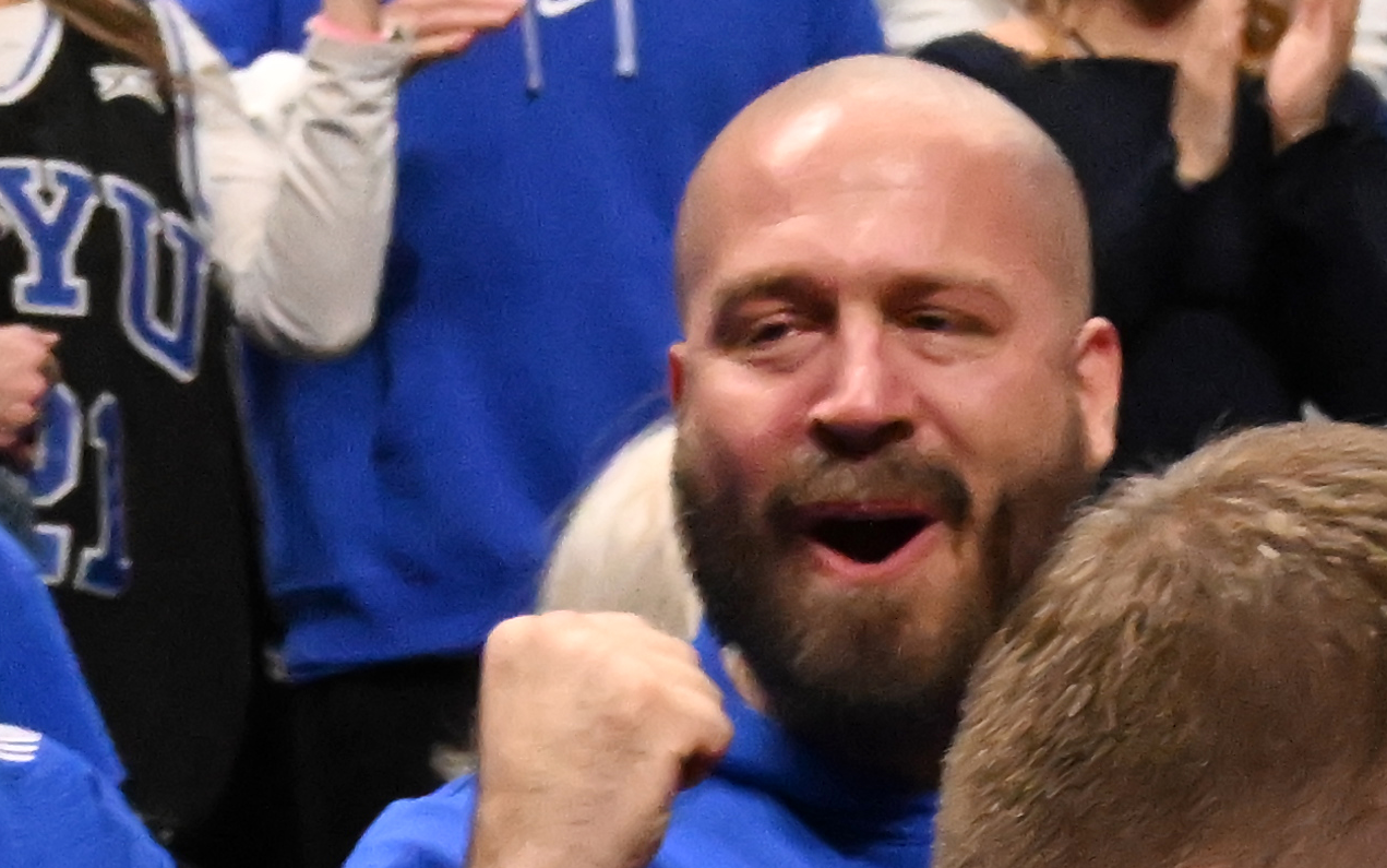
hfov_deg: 9.2
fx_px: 8632
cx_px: 432
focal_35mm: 228
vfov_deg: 5.7
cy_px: 1249
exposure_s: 1/1000
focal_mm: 34.5
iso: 8000
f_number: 5.6
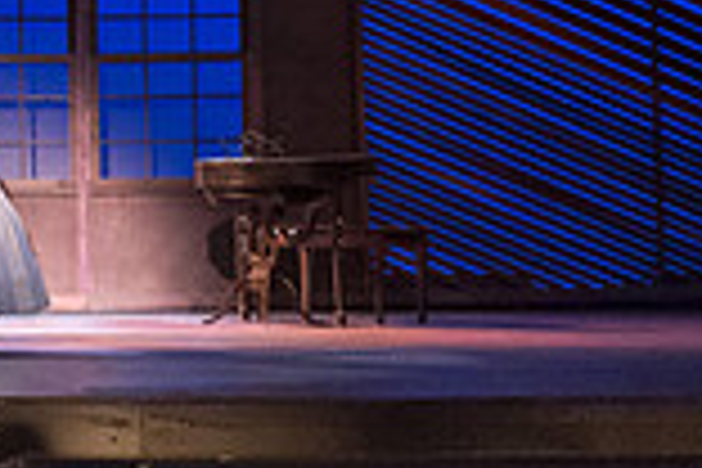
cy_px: -137
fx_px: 2749
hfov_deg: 14.3
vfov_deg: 9.6
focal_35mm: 141
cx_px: 18
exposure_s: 1/160
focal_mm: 38
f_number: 2.8
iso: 4000
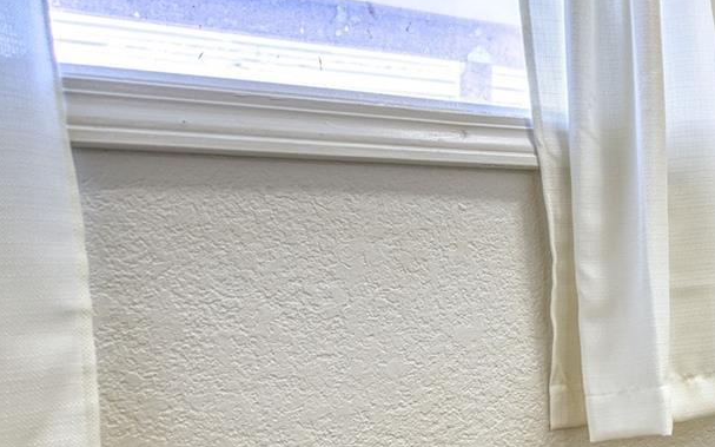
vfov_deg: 29.8
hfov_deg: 35.2
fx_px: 838
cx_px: 882
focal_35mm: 43
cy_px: 211
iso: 500
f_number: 4
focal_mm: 16
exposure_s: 1/60
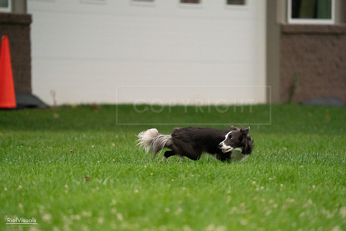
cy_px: 116
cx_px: 173
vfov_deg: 3.4
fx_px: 3884
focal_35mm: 404
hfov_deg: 5.1
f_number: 6.3
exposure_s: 1/1600
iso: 6400
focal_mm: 404
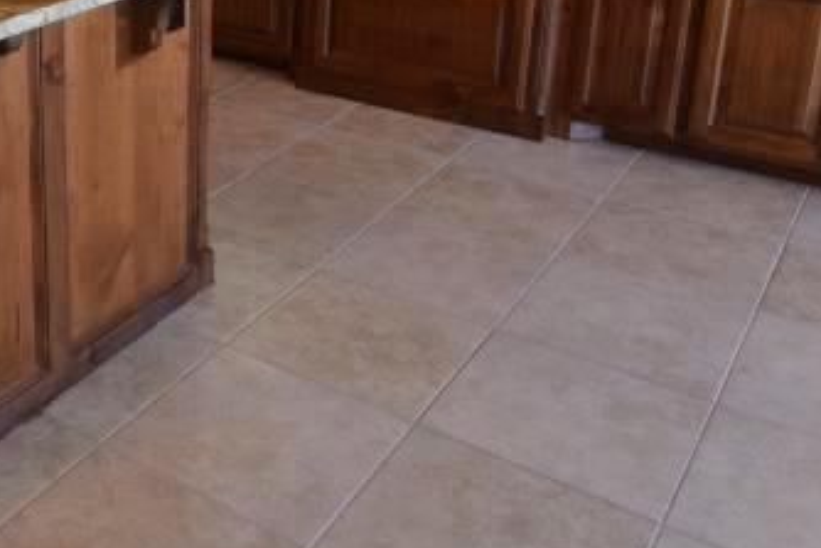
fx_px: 1049
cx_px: 59
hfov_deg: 39.2
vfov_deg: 27.6
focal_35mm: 46
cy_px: 1
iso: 800
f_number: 5
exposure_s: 1/100
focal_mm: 10
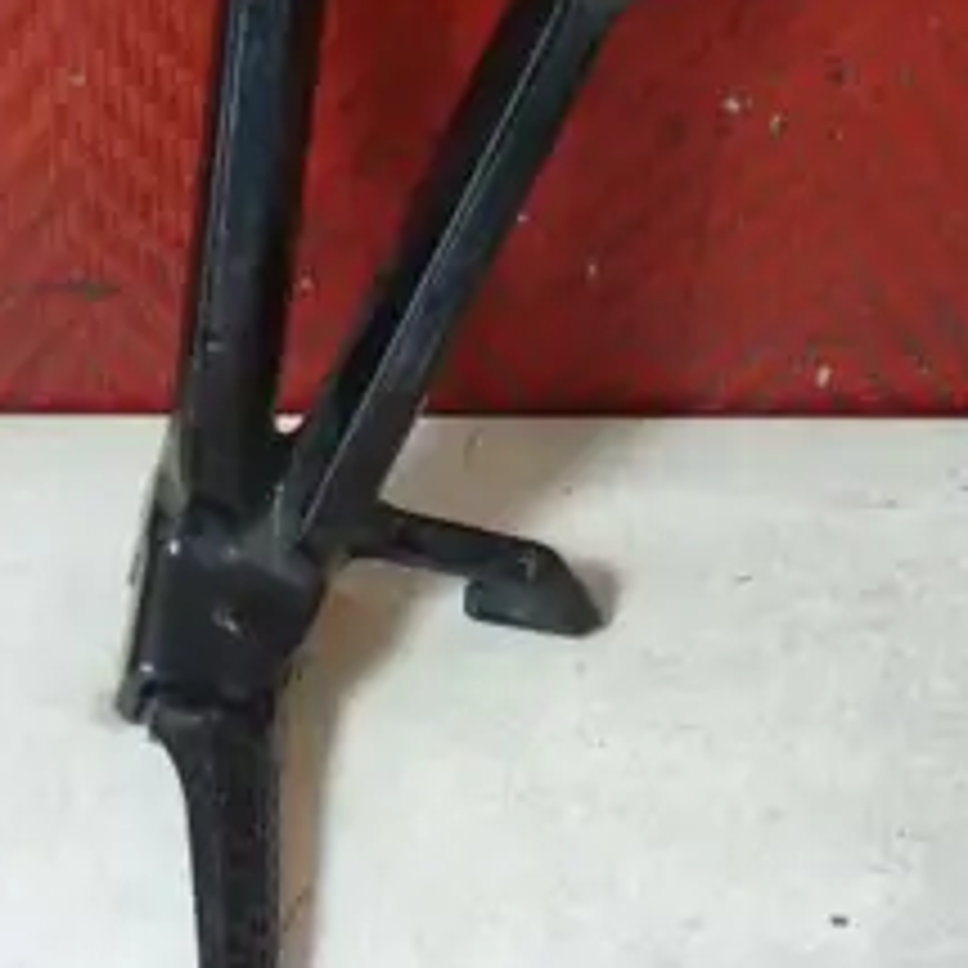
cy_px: 356
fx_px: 2056
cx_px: 338
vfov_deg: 26.4
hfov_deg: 26.4
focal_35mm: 65
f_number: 2.8
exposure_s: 1/8
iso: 400
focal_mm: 5.5
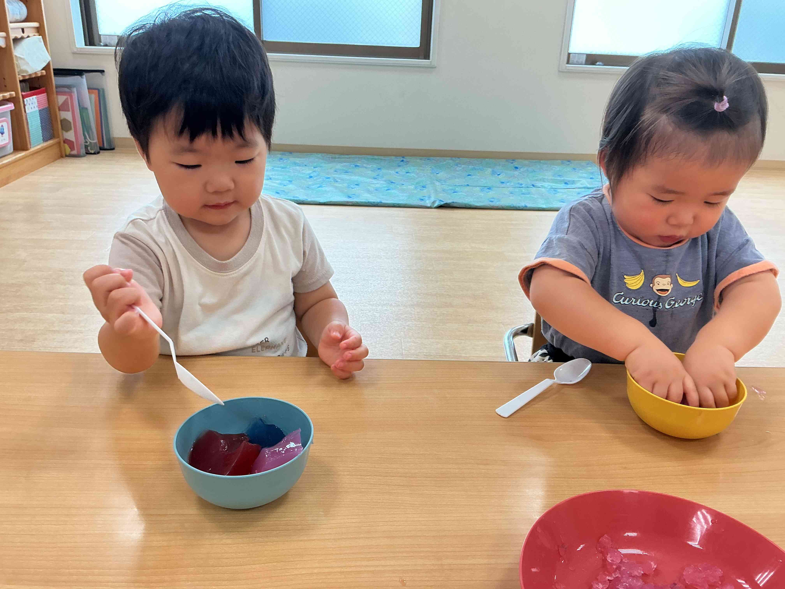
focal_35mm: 29
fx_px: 658
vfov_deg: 48.2
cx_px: 392
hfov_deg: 61.7
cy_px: 294
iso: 40
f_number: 1.8
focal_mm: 3
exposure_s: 1/120
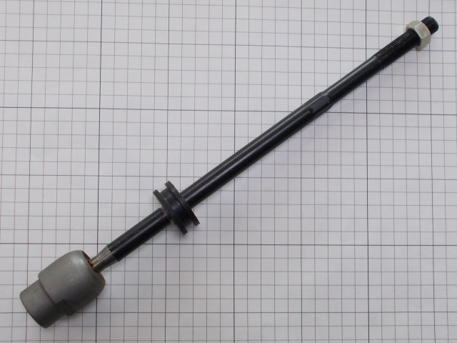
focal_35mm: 26
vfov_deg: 53.1
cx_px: 228
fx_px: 343
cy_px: 172
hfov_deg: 67.3
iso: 100
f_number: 3.2
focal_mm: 4.6
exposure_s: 1/25
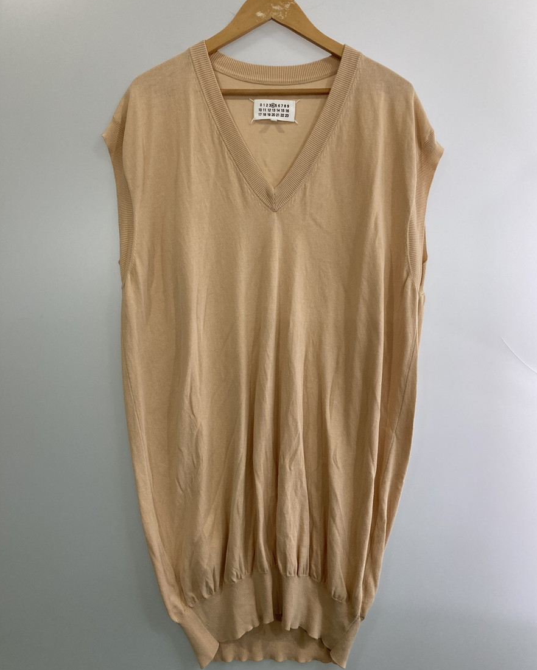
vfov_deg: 58.7
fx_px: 596
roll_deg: +0.2
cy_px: 310
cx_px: 272
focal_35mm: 30
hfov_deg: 48.5
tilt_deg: -22.2
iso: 50
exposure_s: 1/50
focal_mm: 3.99
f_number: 1.8
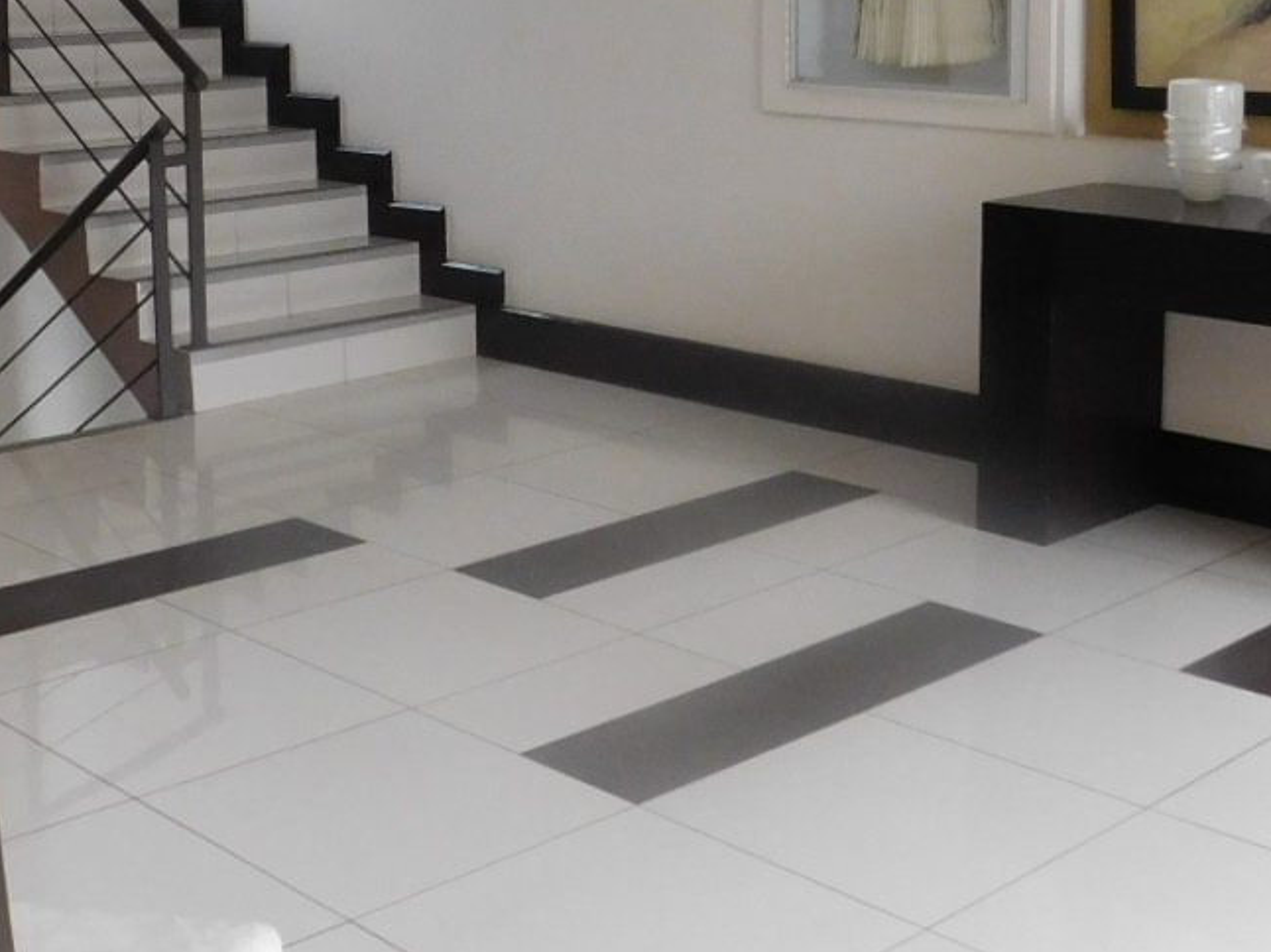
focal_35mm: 57
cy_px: 185
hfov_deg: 33.7
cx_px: 549
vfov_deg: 25.2
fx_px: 2092
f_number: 3
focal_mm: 4
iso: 400
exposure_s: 1/30
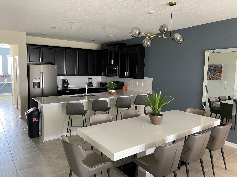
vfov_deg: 53.1
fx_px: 178
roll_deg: -0.6
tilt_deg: -7.0
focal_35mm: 26
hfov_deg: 67.3
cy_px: 88
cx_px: 118
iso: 500
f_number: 1.8
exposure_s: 1/54
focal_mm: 4.25
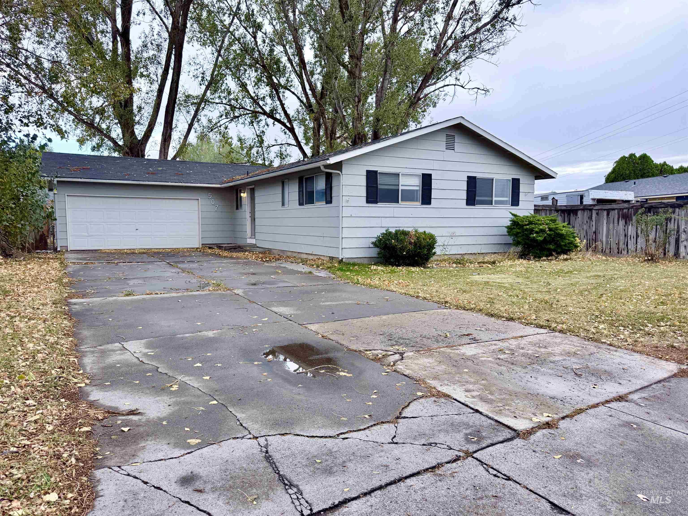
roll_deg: +0.1
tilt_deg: -4.5
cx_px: 344
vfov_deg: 56.8
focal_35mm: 24
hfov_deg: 71.6
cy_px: 258
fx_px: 477
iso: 100
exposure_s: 1/868
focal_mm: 6.76
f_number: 1.78
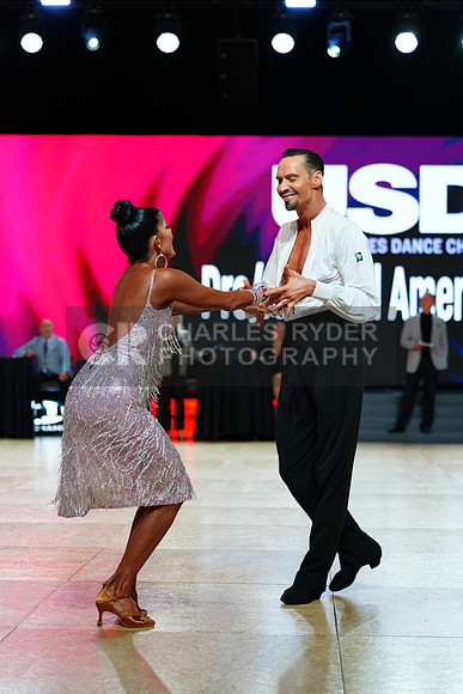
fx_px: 1427
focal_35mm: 74
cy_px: 347
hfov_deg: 18.4
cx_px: 232
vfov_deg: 27.3
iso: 500
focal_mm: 74
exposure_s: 1/400
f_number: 2.8
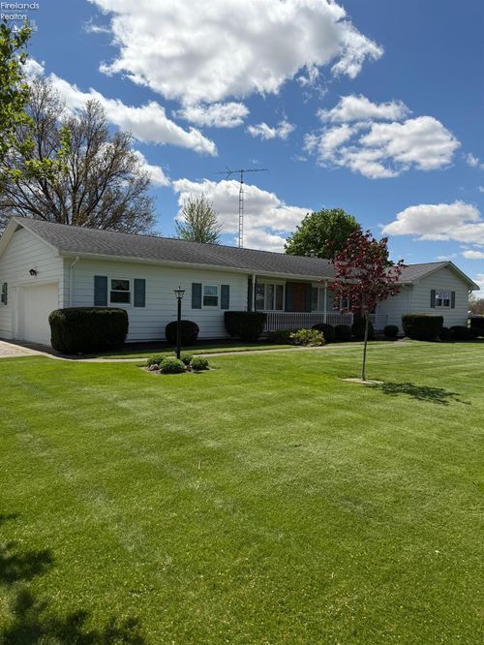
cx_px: 242
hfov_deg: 56.8
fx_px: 447
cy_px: 322
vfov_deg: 71.6
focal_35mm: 24
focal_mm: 6.76
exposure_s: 1/7353
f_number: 1.78
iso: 80
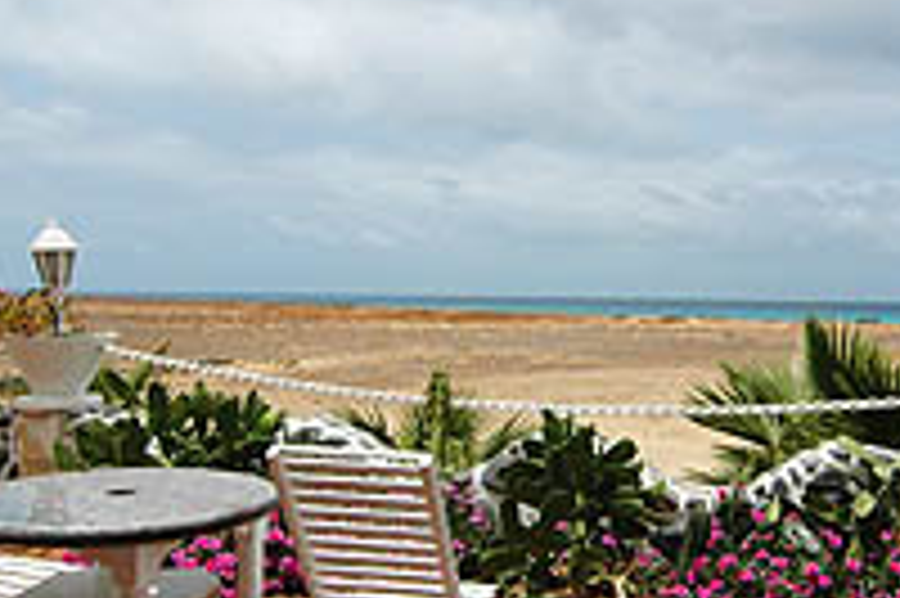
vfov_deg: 36.8
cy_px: 310
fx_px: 899
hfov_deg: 52.6
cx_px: 567
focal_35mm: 36
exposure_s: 1/640
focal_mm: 12
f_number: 13
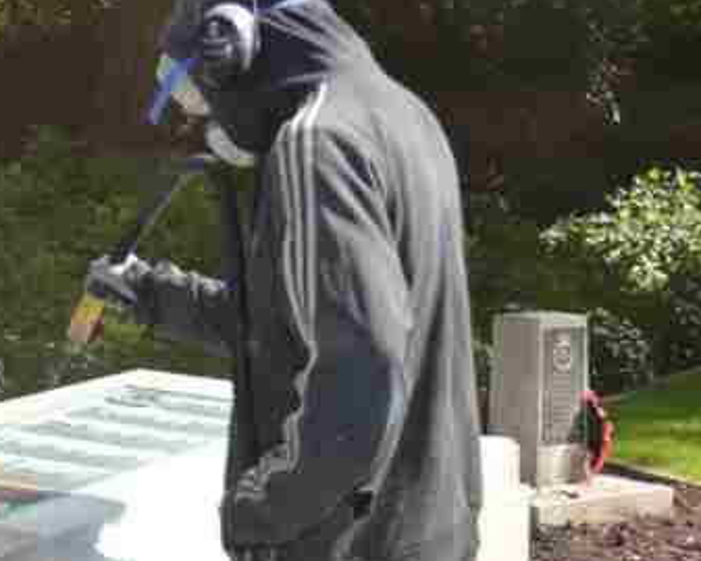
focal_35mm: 91
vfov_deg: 16.8
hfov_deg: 20.5
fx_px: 1890
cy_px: 445
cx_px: 54
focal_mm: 29
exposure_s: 1/200
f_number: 5
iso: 100
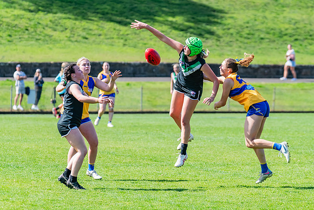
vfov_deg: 3.9
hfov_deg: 5.9
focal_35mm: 349
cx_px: 213
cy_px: 83
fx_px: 3042
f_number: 7.1
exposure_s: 1/1600
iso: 800
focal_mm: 240
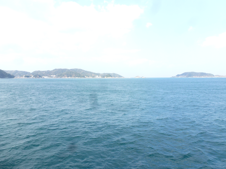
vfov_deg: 56.8
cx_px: 113
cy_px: 84
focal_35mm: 24
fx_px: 157
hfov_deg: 71.6
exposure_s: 1/200
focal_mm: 4.3
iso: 100
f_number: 4
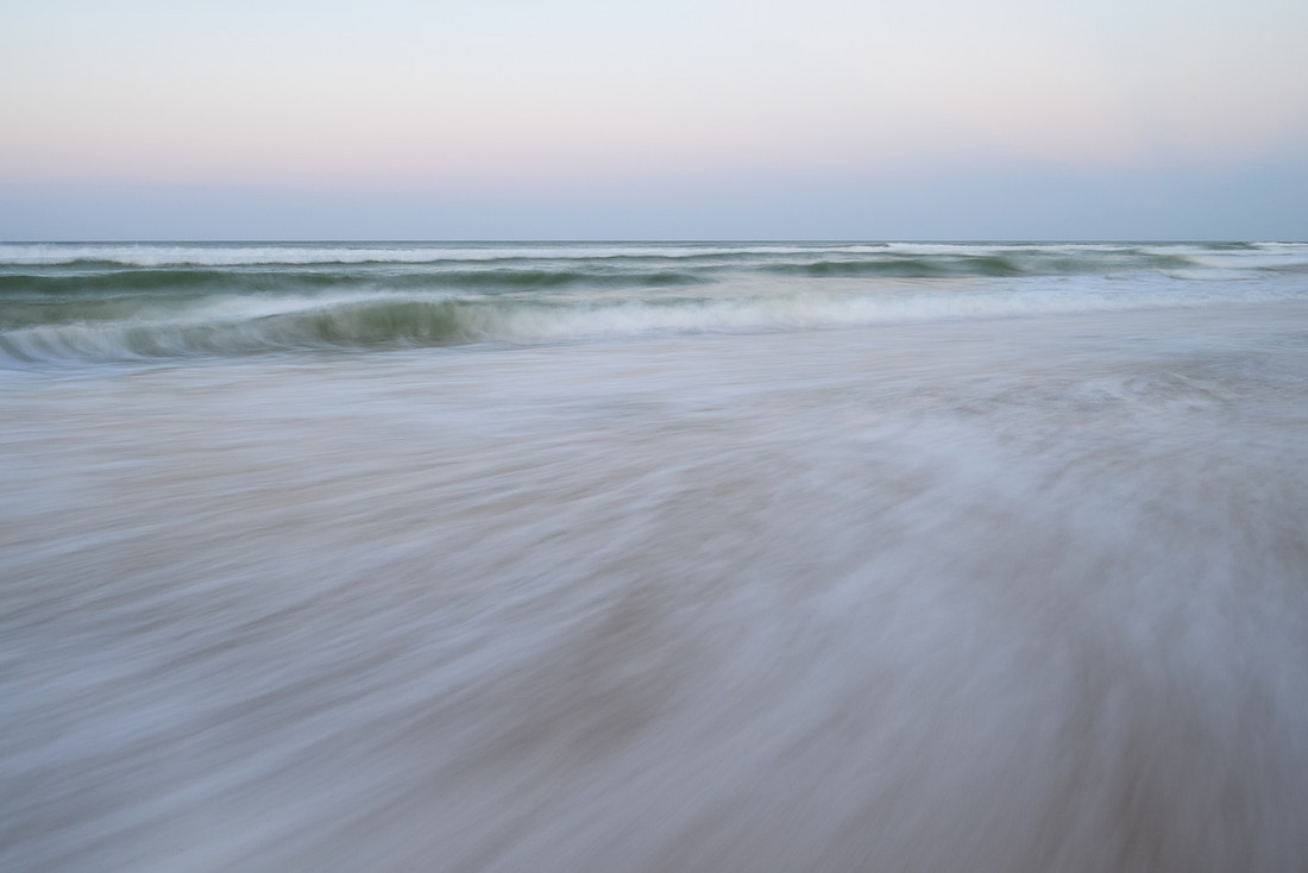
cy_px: 436
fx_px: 1094
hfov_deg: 61.7
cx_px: 654
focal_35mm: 30
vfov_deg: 43.5
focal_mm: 29.5
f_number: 14
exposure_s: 1
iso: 640
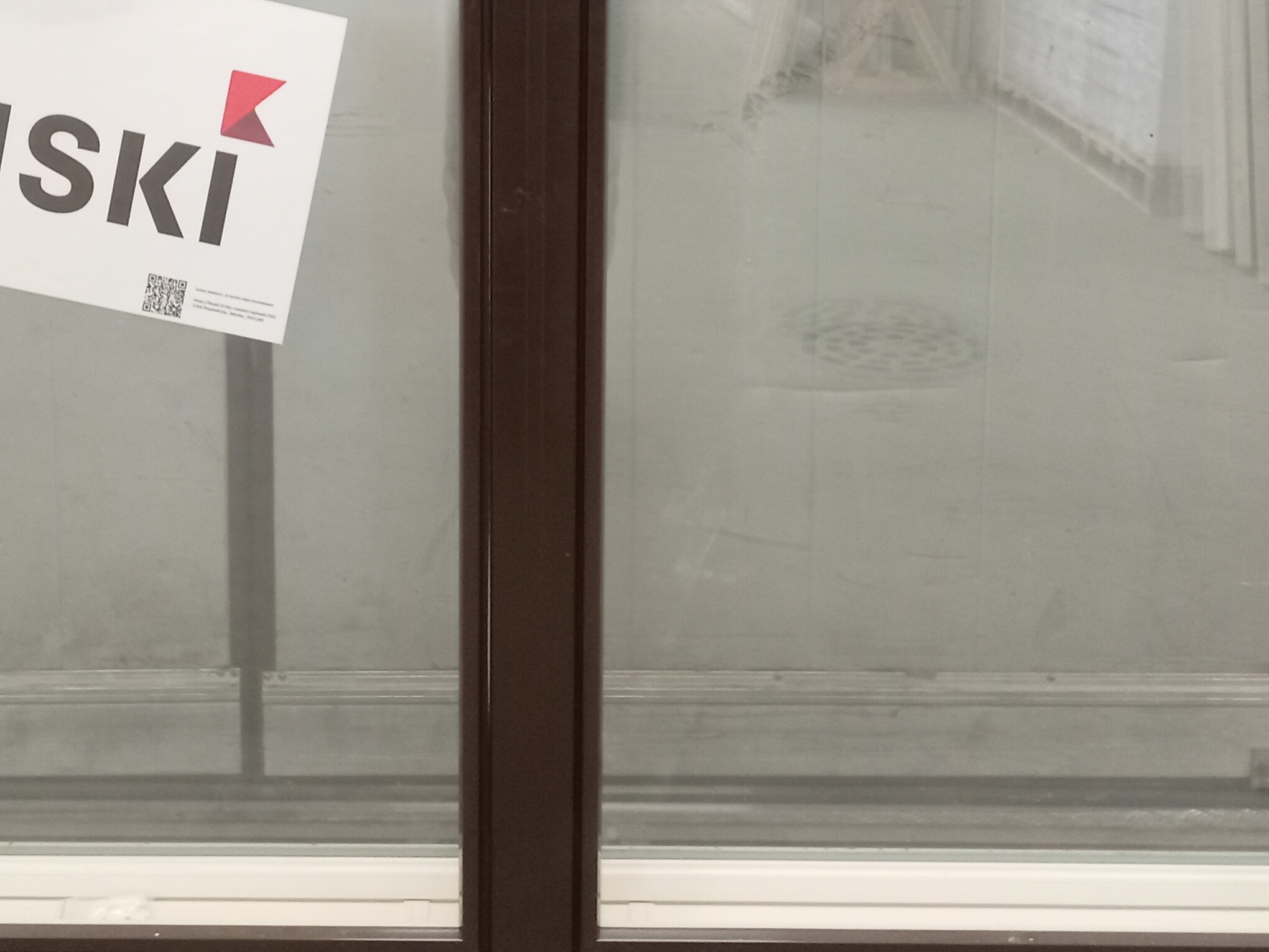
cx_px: 518
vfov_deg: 26.7
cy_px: 245
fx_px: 1980
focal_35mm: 54
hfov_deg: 35.4
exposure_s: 1/20
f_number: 1.8
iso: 1275
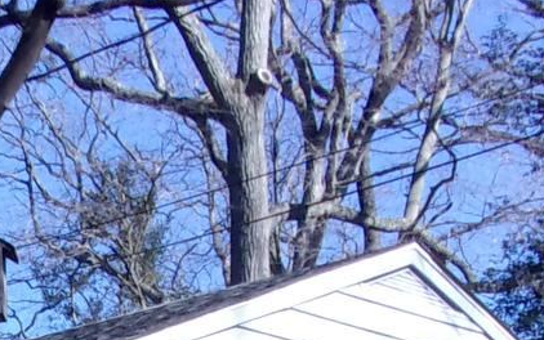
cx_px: -120
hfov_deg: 14.1
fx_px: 2135
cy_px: 800
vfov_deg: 8.4
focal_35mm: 144
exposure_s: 1/100
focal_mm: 5.1
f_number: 10.8
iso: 200
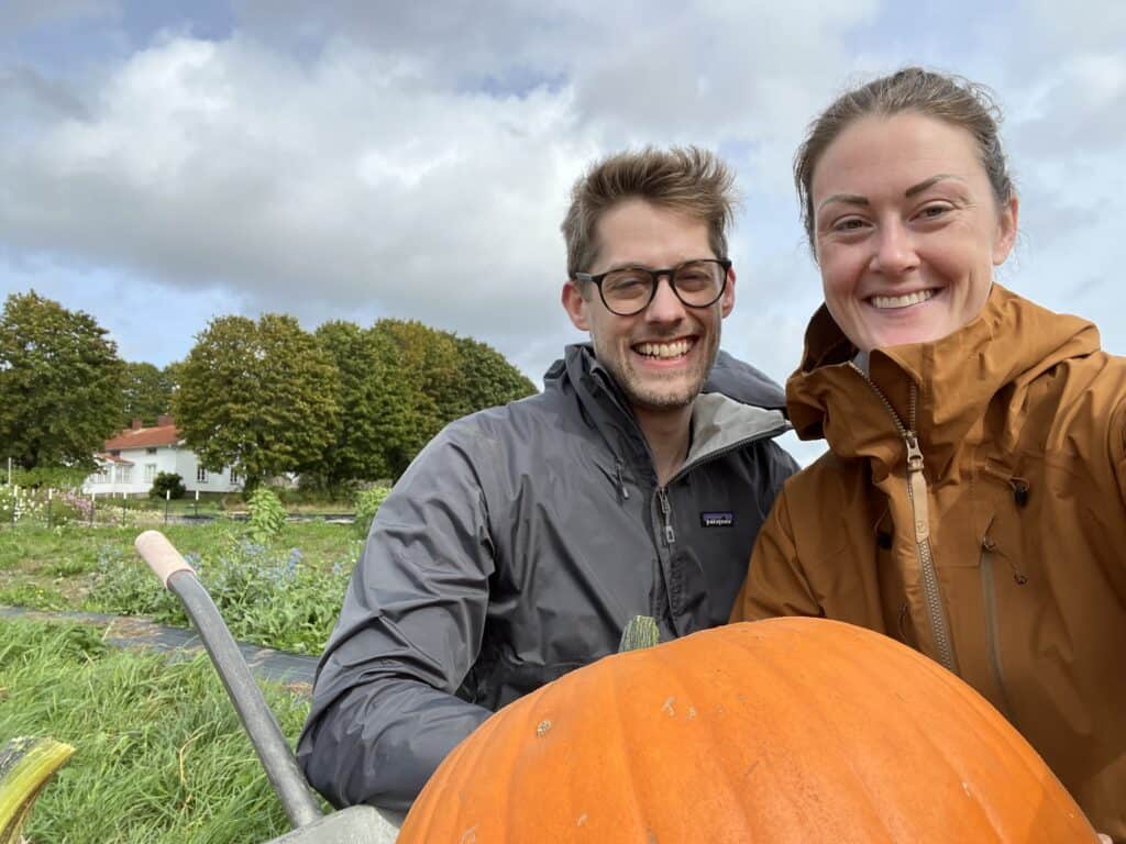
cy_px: 422
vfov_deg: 58.9
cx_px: 563
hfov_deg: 73.9
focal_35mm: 23
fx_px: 748
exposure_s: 1/636
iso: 32
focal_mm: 2.71
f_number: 2.2
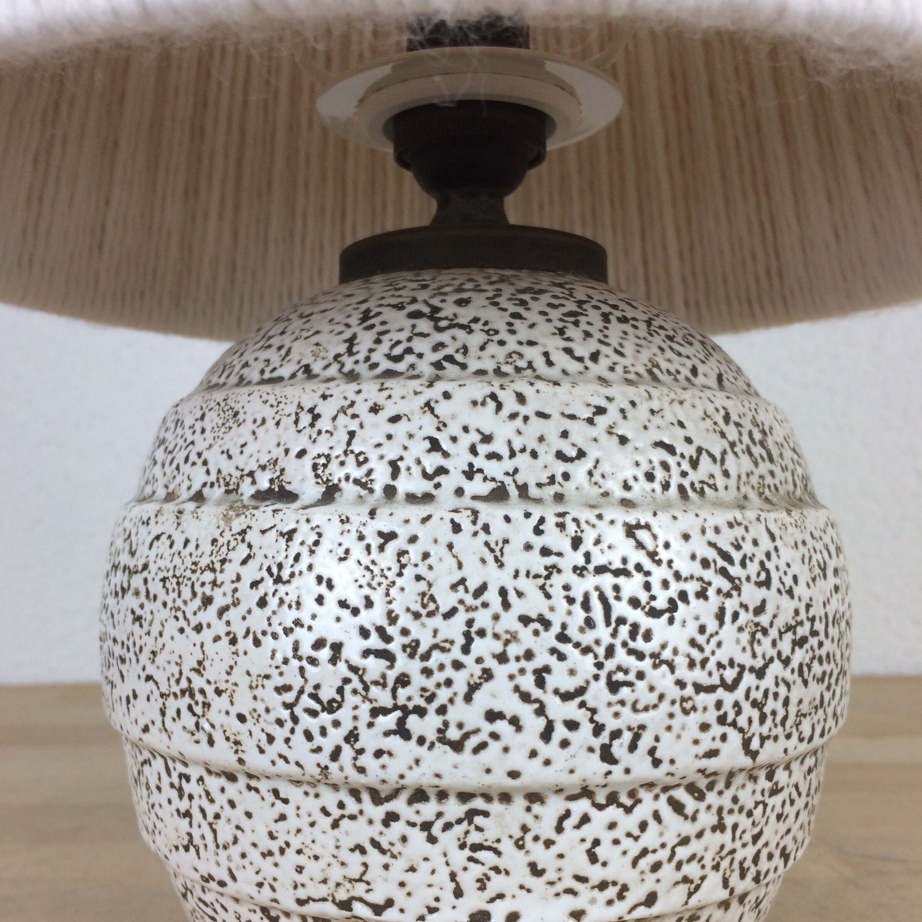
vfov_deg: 46.5
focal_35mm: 35
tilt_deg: -7.8
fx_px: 1055
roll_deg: +2.1
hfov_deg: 47.2
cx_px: 459
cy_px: 613
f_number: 2.2
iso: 64
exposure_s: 1/100
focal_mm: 4.15
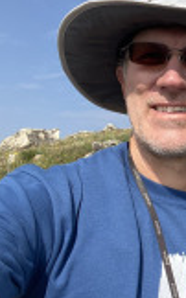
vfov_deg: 36.9
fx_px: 447
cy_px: 156
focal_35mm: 55
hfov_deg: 20.7
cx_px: 263
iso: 25
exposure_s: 1/772
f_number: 2.2
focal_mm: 2.71
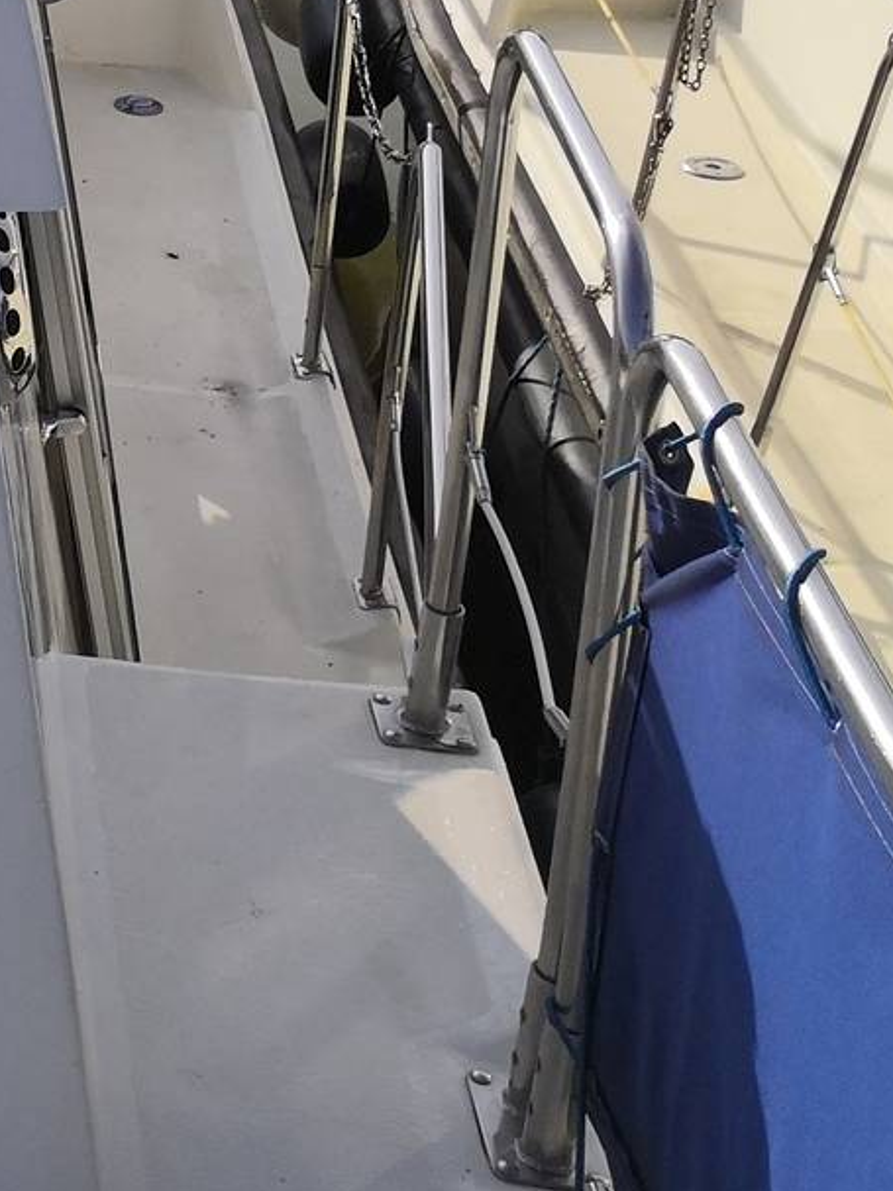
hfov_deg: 13.5
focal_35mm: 89
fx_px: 3062
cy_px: 98
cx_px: -1032
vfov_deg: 21.5
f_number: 1.8
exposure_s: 1/2525
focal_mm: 3.95
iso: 50
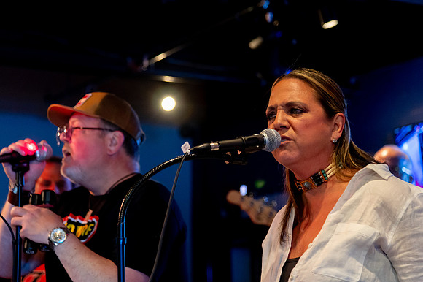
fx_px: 1033
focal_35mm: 88
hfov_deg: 23.2
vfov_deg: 15.5
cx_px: 212
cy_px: 141
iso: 6400
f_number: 4
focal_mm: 86
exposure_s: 1/60
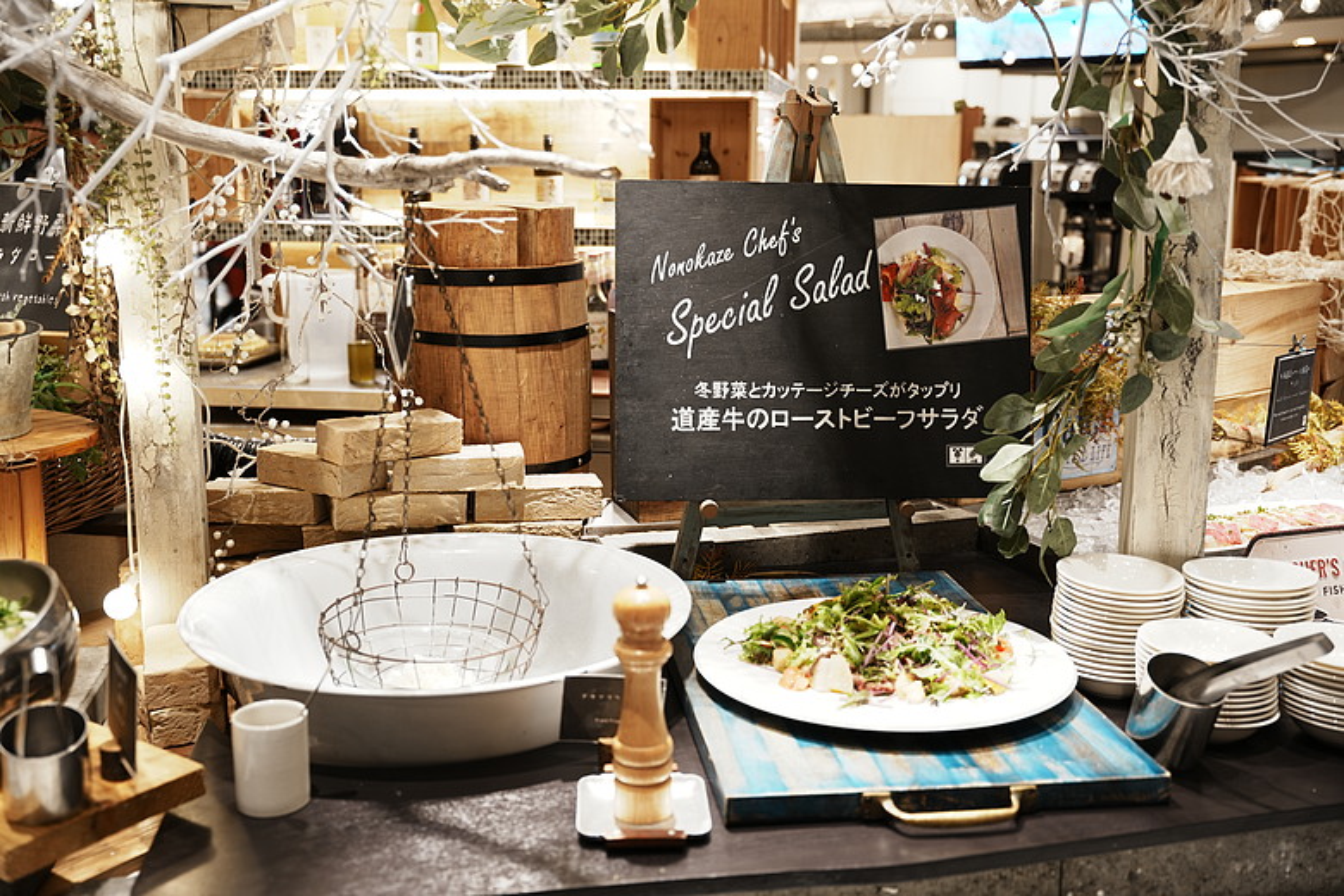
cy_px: 448
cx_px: 672
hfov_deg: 50.9
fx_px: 1411
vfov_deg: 35.2
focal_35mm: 38
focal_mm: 37.8
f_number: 2.8
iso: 250
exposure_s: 1/15
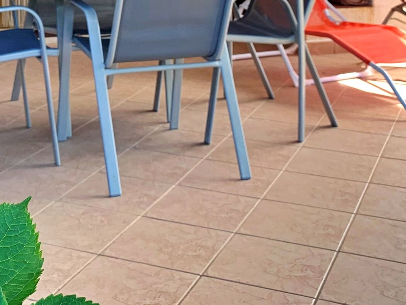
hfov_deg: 27.9
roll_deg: -1.0
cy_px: -98
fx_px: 809
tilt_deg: +0.6
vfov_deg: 19.5
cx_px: 127
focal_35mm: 69
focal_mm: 4.25
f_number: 1.8
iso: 64
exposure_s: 1/121
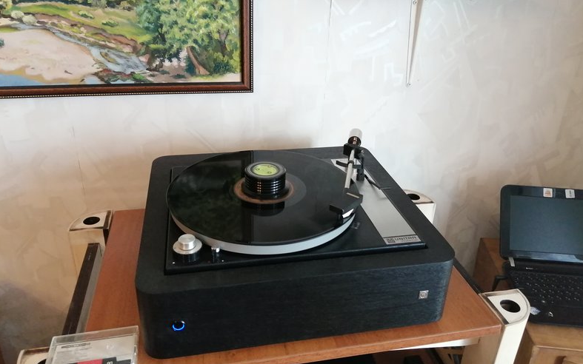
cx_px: 294
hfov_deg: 66.5
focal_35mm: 28
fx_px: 445
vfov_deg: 44.4
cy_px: 150
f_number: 1.8
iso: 200
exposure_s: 1/36
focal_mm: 3.46
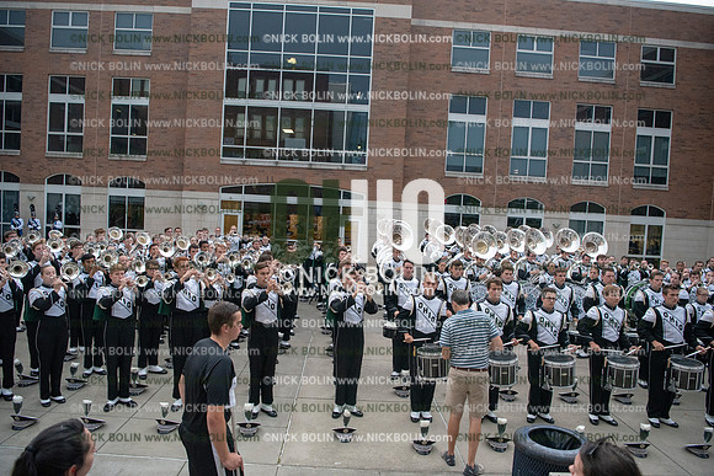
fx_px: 476
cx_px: 357
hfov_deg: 73.7
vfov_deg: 53.2
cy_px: 238
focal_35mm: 24
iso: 3200
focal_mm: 24
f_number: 3.5
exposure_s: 1/1600
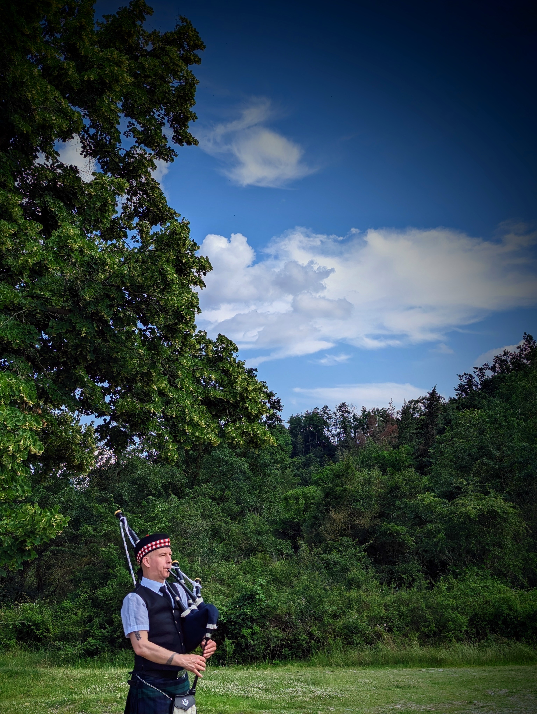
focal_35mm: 48
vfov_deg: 39.6
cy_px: 357
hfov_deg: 30.3
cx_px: 268
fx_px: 990
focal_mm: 6.81
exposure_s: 1/1767
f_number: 1.85
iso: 48
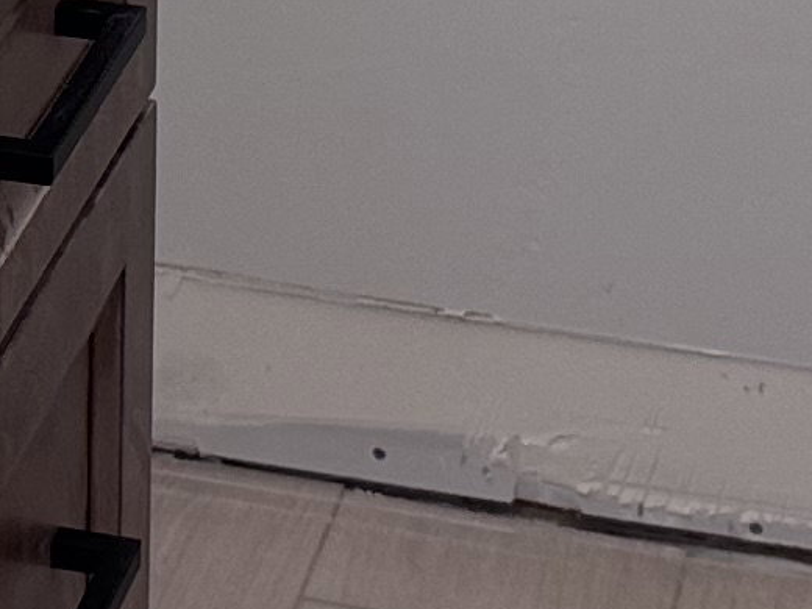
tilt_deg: -11.2
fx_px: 4363
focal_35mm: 186
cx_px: 162
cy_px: -879
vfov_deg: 7.4
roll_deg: -1.5
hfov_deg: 10.6
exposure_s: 1/120
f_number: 1.78
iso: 80
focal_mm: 6.76
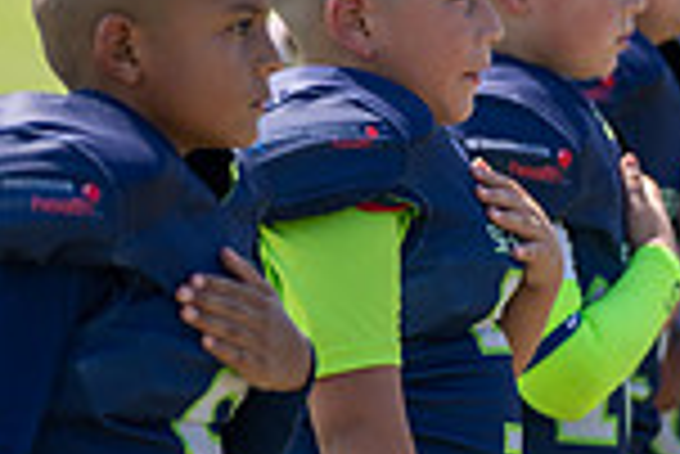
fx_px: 7487
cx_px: 455
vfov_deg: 3.5
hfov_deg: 5.2
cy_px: 162
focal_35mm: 396
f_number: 2.8
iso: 100
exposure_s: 1/800
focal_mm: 133
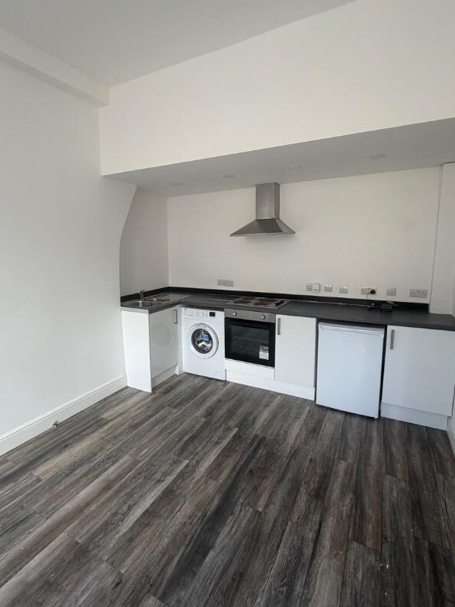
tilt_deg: -10.3
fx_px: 315
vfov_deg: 87.7
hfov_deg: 71.5
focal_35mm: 18
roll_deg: +1.5
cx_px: 209
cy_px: 296
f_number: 2.2
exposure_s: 1/121
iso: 125
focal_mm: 2.22
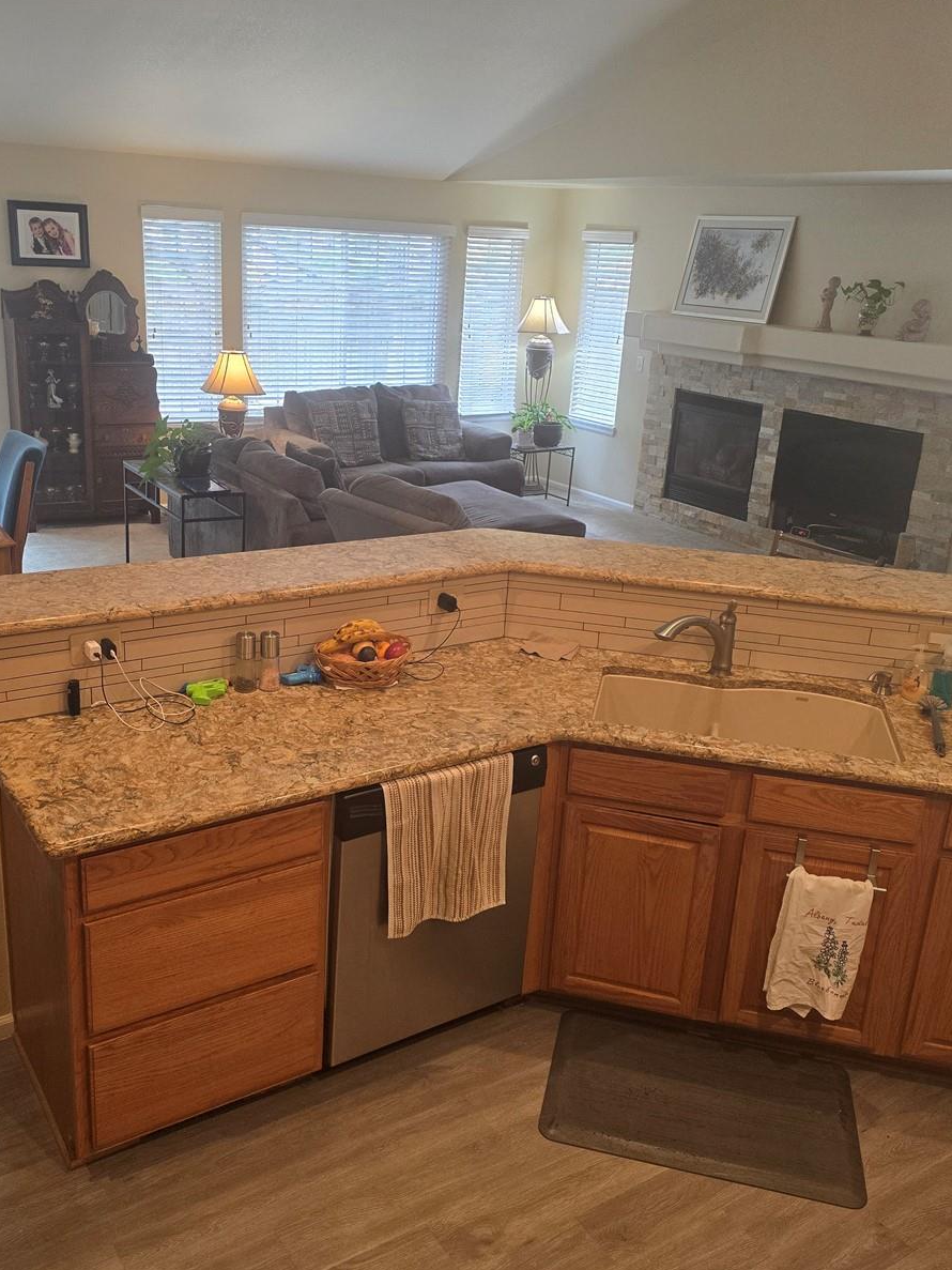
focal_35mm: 31
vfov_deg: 58.4
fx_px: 1137
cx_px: 424
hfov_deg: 45.4
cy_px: 634
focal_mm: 6.3
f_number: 1.7
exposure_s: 1/120
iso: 320
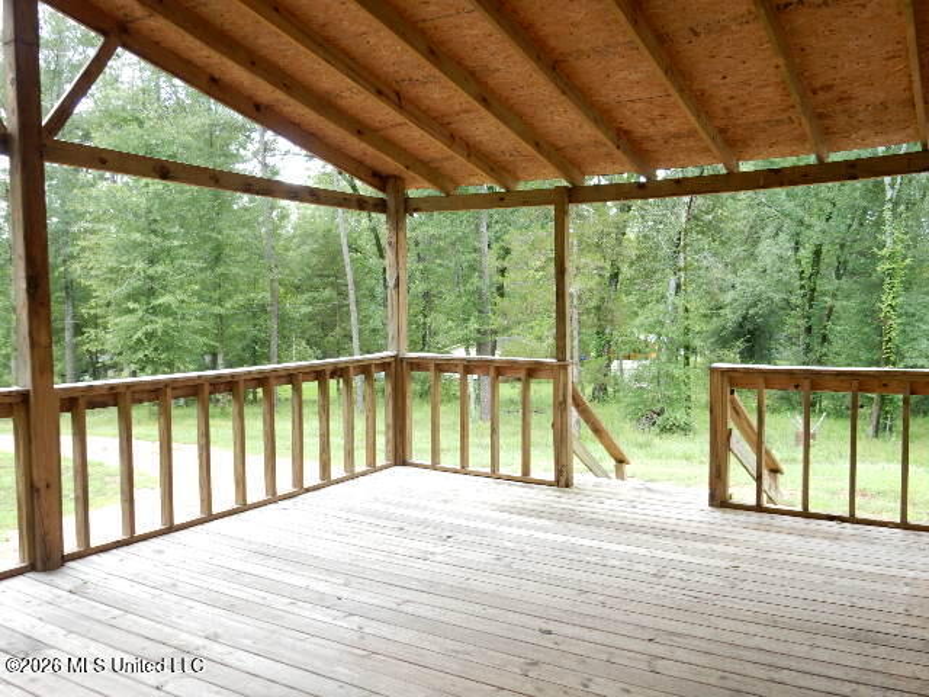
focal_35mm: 30
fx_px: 805
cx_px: 464
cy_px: 348
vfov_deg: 46.8
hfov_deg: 60.0
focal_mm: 5.4
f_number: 4
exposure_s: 1/80
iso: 125
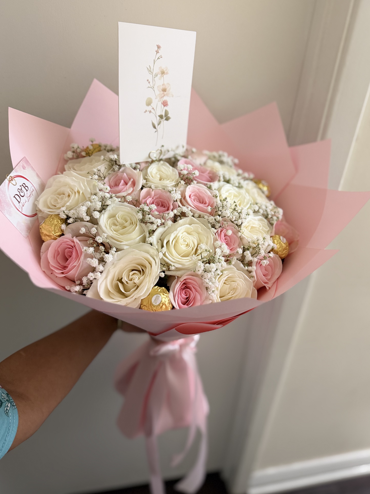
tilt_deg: -33.8
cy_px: 239
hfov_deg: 54.9
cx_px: 190
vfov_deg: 69.4
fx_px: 356
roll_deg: -4.4
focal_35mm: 25
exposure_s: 1/60
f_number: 1.78
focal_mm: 6.76
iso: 250
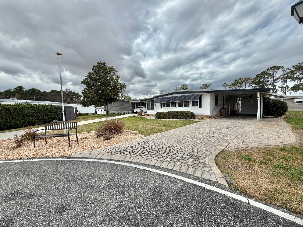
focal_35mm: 14
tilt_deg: -3.2
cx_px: 152
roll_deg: +2.1
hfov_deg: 102.1
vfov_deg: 85.7
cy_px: 114
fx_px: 123
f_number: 2.2
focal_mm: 2.22
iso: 20
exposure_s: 1/1145
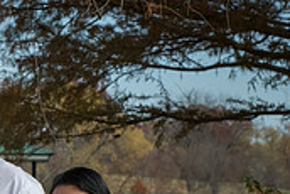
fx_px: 2169
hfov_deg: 7.6
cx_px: -93
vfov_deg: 5.1
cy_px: 247
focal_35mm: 269
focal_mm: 80
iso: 400
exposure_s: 1/640
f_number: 11
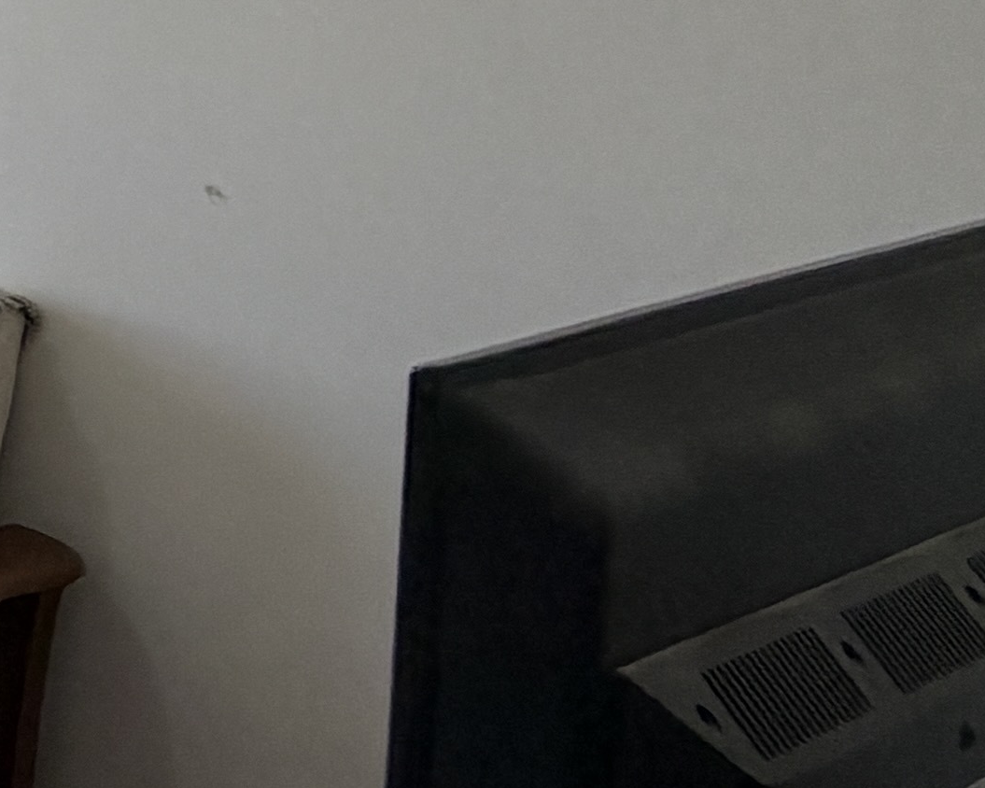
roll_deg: -0.7
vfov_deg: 19.2
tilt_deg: -3.5
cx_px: -1431
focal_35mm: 74
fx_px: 2157
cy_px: -218
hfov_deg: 14.7
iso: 100
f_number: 2.2
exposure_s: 1/121
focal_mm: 2.22
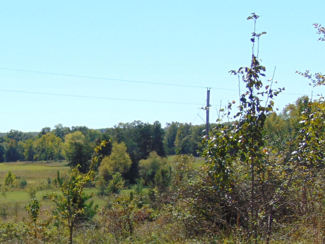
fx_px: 742
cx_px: -40
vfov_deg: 18.3
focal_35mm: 79
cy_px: 233
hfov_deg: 23.1
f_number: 8.3
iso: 80
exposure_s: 1/250
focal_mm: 6.3
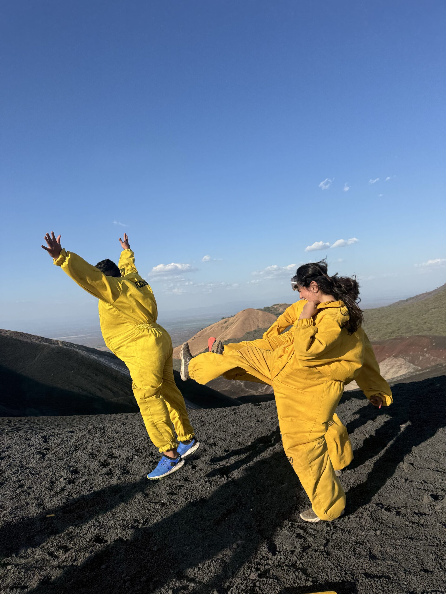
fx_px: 412
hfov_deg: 56.8
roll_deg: +1.3
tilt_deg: +1.1
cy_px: 297
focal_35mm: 24
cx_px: 223
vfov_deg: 71.6
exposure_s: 1/4975
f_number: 1.78
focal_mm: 6.76
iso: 80
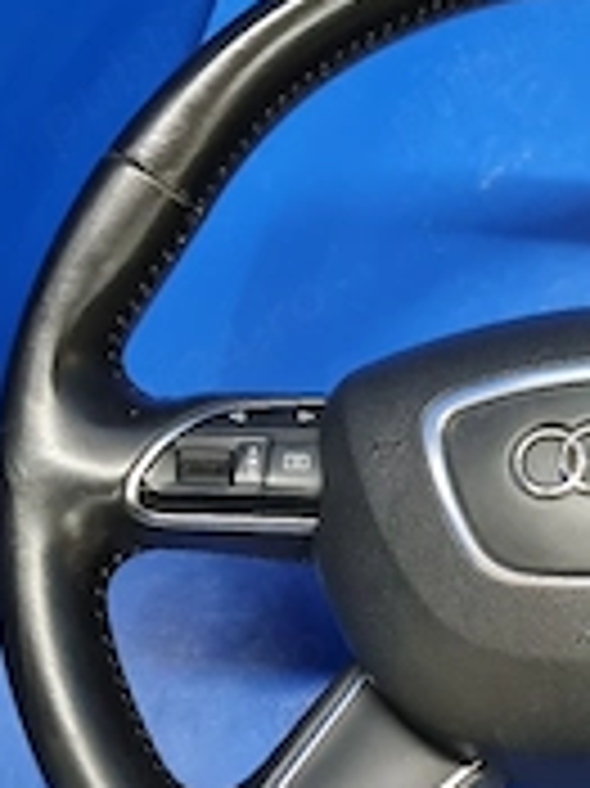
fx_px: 1251
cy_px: 441
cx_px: 622
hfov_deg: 25.0
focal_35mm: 55
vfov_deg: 34.9
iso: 400
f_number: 1.8
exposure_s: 1/40
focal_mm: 6.7
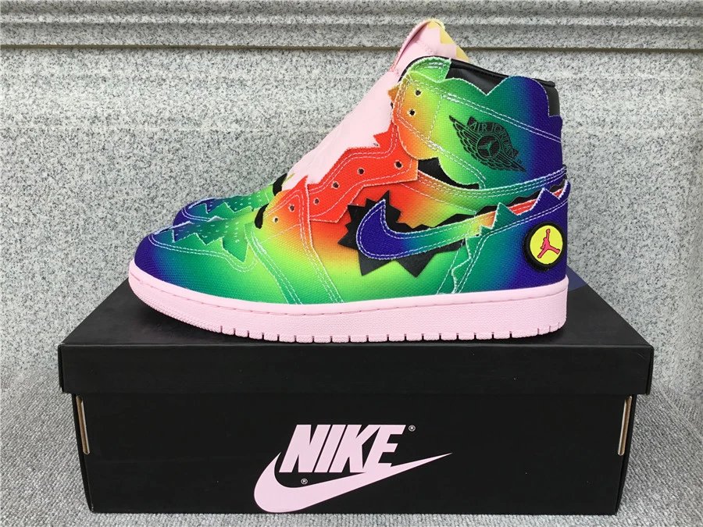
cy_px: 264
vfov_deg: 45.4
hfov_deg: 58.4
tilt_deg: -17.1
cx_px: 352
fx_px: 630
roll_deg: +0.3
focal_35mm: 31
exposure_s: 1/122
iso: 25
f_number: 2.4
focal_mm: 3.3
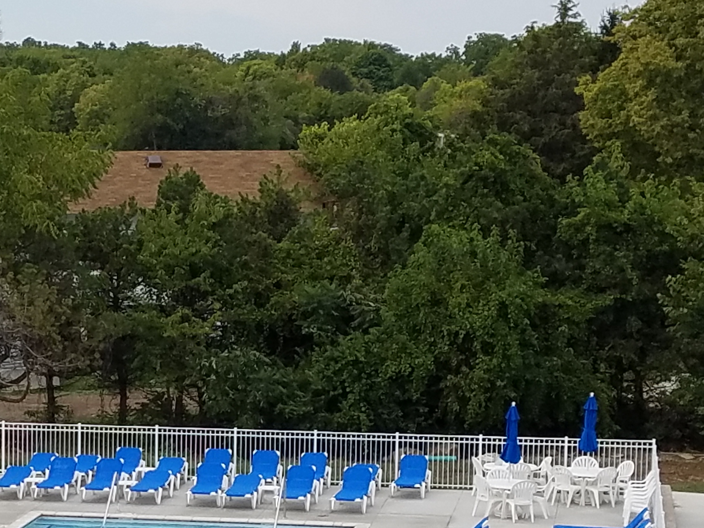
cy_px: 451
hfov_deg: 29.9
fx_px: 1240
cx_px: 34
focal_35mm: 61
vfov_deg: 23.5
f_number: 1.7
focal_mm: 4.2
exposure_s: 1/2448
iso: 50
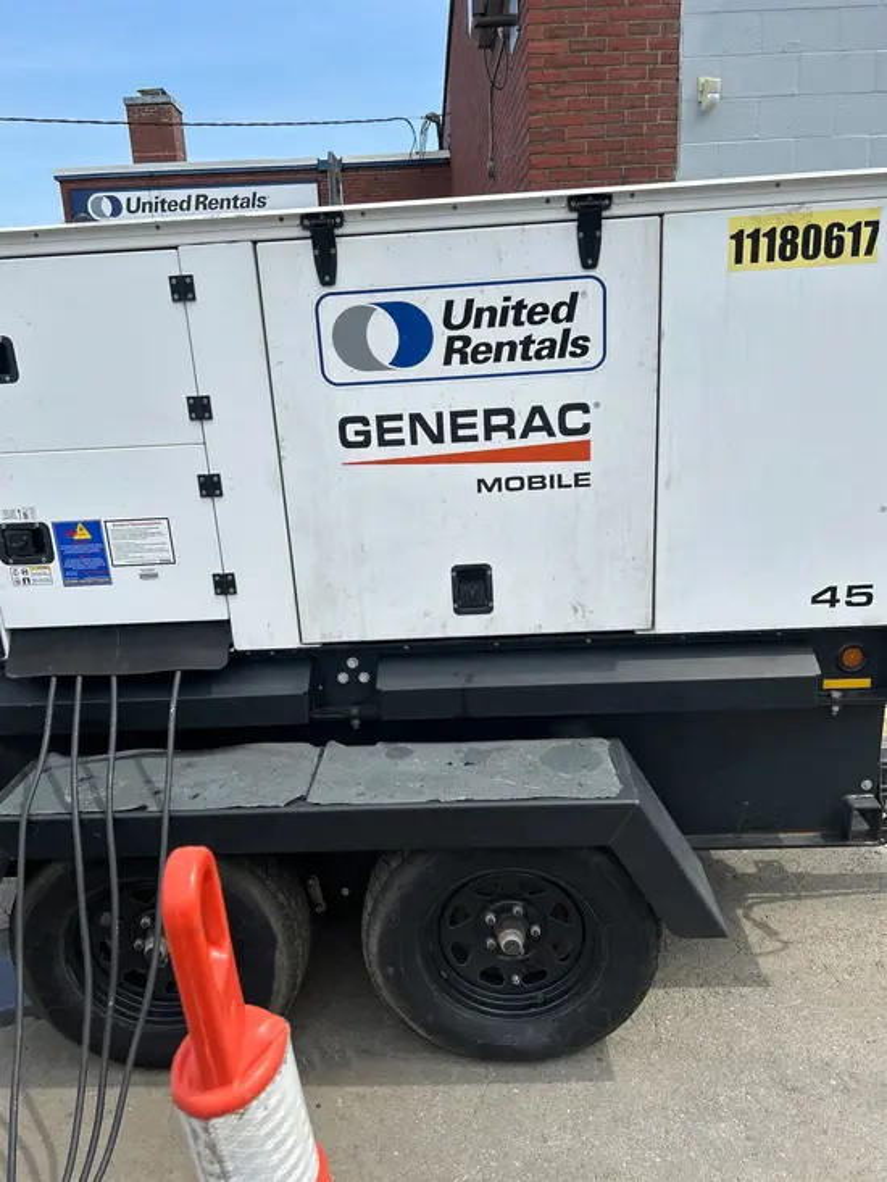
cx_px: 444
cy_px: 591
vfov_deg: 67.3
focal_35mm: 26
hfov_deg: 53.1
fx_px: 888
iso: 50
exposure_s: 1/3356
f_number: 1.5
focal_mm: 5.7
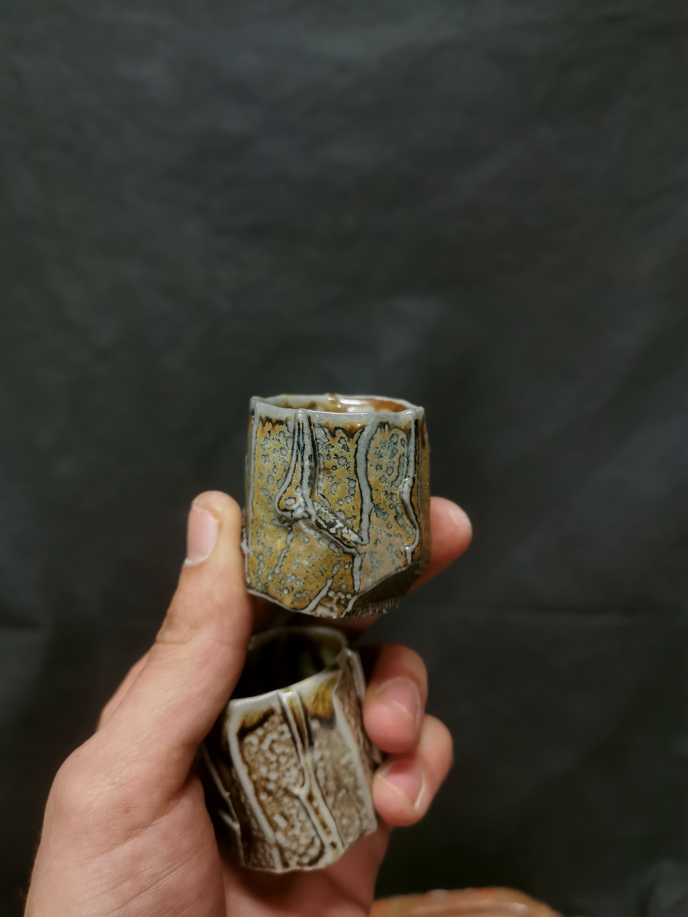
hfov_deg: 51.4
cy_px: 458
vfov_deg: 65.3
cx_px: 344
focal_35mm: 27
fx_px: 716
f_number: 1.8
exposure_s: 1/33.3
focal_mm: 5.58
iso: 320
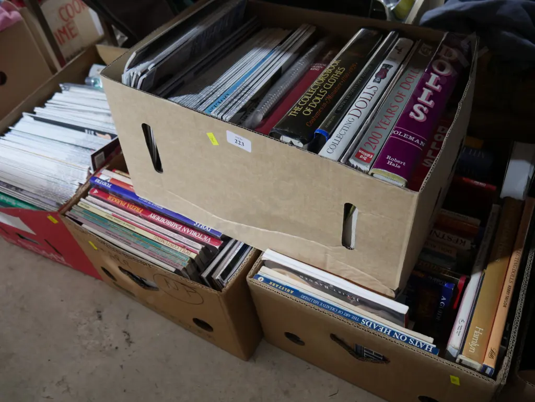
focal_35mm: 30
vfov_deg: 46.8
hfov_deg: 59.9
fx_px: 464
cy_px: 201
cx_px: 268
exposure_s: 1/60
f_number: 3.6
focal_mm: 15
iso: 1000
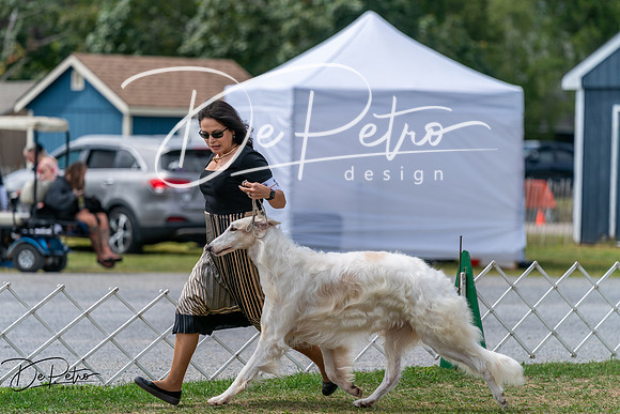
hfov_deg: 10.3
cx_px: 310
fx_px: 3445
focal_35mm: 200
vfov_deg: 6.9
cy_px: 207
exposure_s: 1/1600
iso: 125
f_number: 4
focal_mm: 200
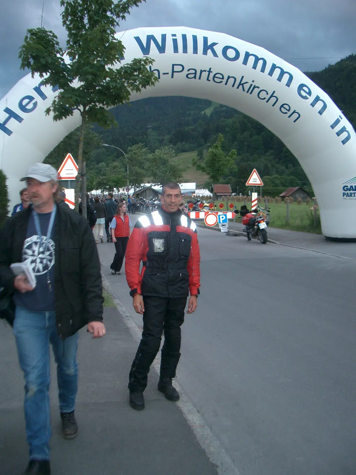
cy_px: 238
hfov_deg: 40.7
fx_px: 480
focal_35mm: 35
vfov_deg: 52.6
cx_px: 178
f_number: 2.6
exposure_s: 1/40
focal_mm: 5.8
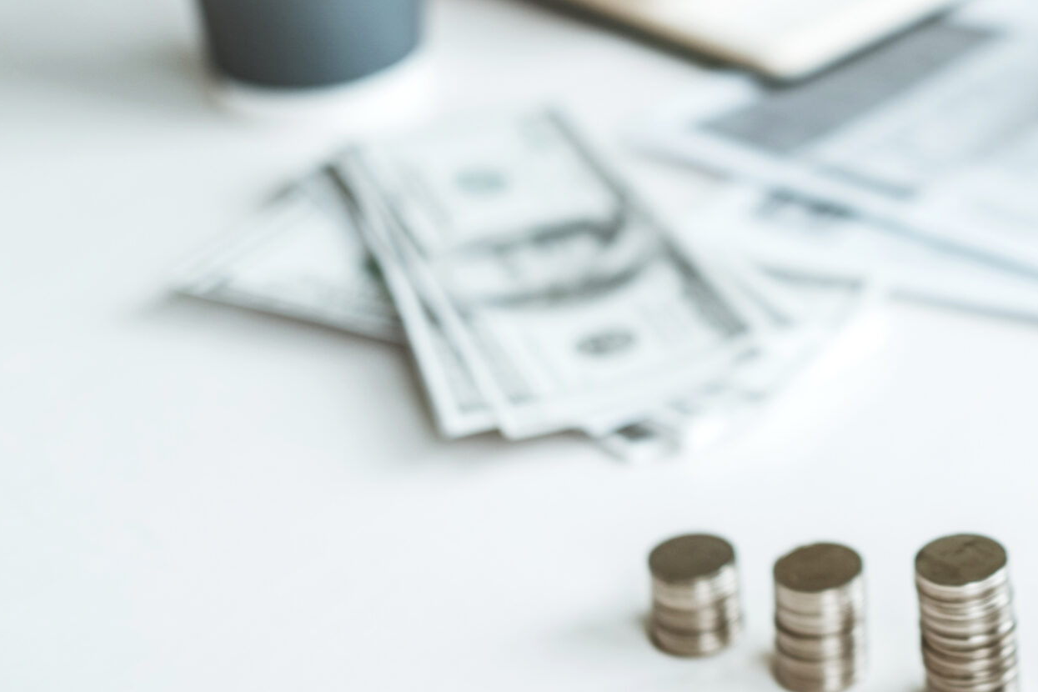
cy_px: 170
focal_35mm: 109
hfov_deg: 18.2
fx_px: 3143
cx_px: 1057
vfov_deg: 12.5
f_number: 2
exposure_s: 1/800
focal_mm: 35
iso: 100
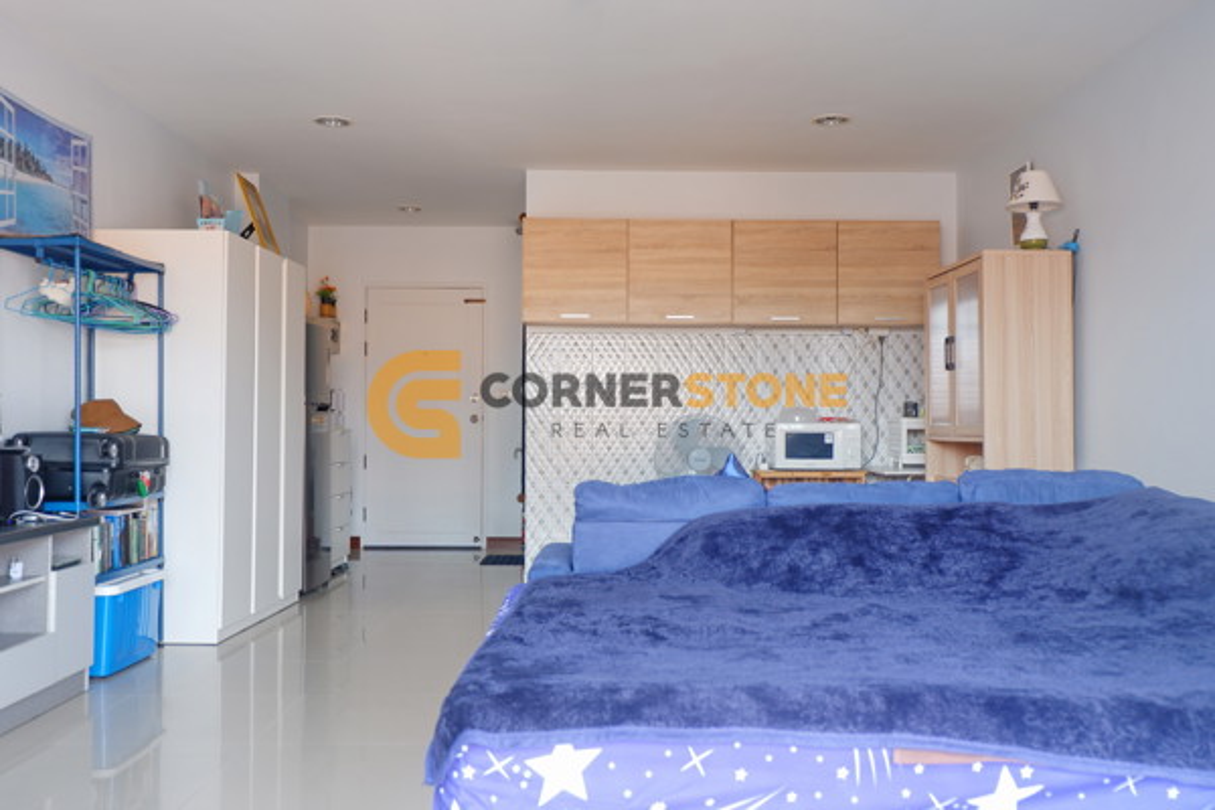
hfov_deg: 57.2
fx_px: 1114
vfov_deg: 40.0
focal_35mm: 33
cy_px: 405
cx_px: 608
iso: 200
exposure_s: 1/45
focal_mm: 22.2
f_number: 4
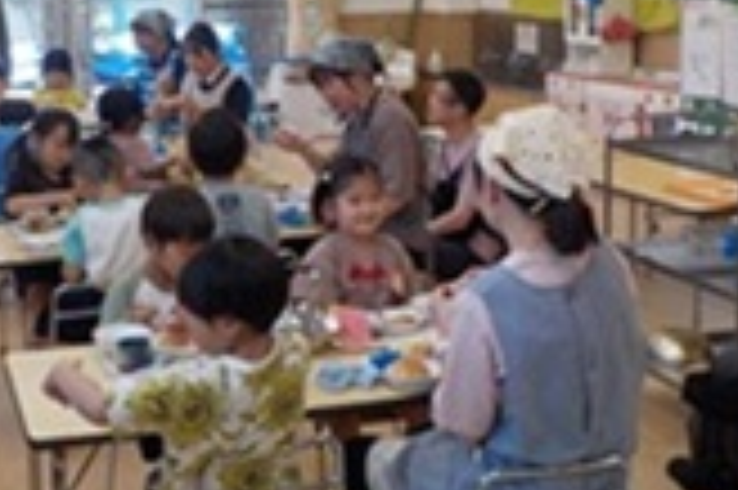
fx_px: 1331
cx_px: 369
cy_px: 144
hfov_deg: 31.0
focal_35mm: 65
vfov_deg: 20.8
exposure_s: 1/80
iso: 125
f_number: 3.3
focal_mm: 4.1
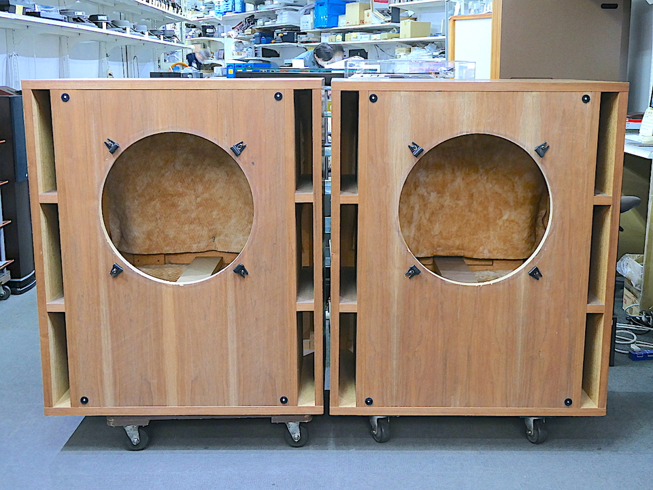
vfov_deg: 32.9
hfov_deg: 42.9
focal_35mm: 44
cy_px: 245
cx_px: 326
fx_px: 830
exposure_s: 1/6
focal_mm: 7.8
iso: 200
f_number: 3.9
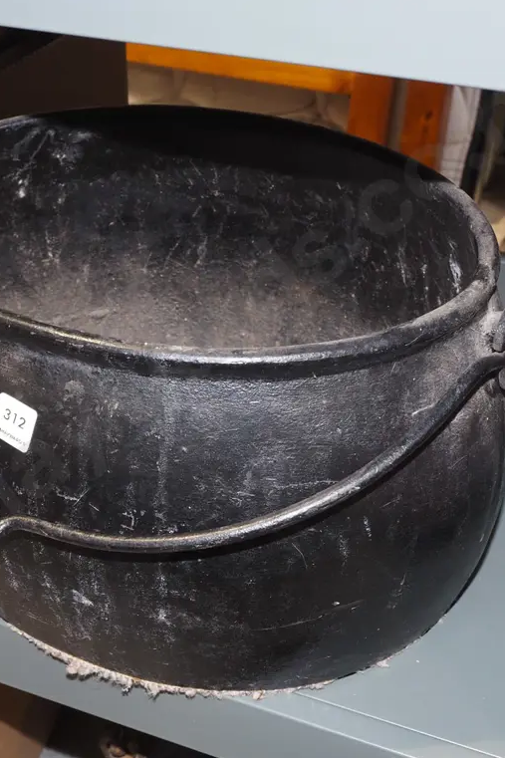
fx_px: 1179
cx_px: 156
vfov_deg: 35.6
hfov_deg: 24.0
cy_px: 378
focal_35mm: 56
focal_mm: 20
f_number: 5.6
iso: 1000
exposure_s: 1/60
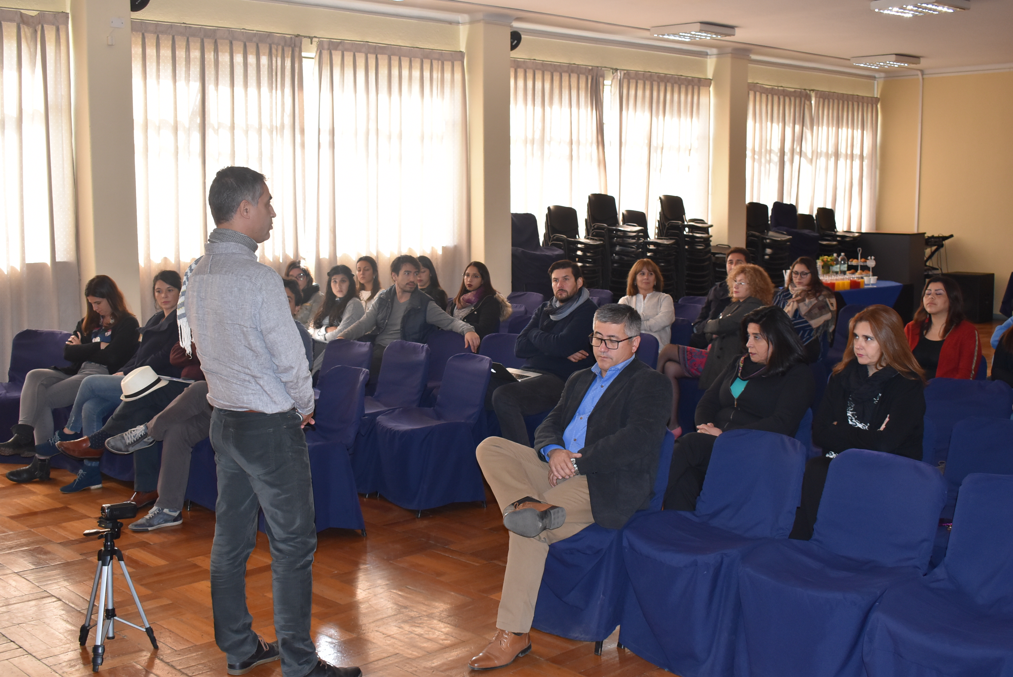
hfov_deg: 47.9
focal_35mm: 40
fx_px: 1140
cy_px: 338
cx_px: 506
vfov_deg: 33.1
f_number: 5.6
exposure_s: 1/125
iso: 800
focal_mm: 27
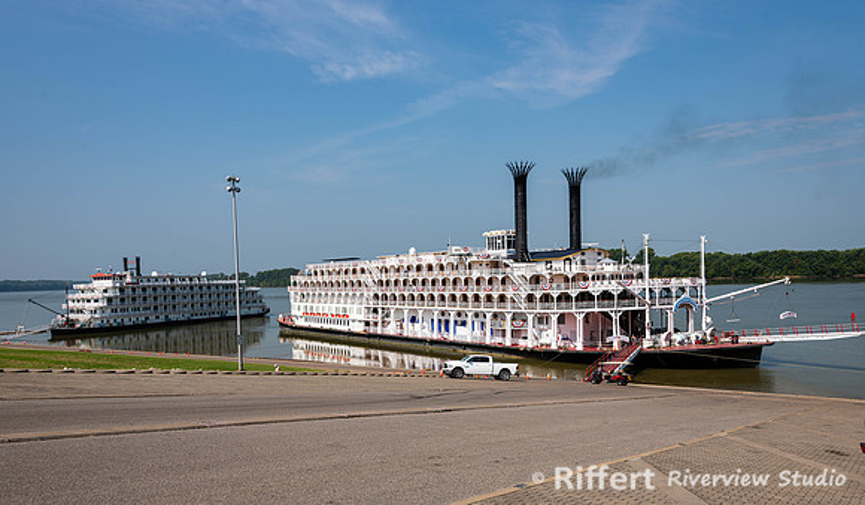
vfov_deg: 41.1
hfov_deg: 65.5
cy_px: 288
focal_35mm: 29
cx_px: 432
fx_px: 673
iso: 64
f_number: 8
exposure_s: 1/160
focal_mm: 28
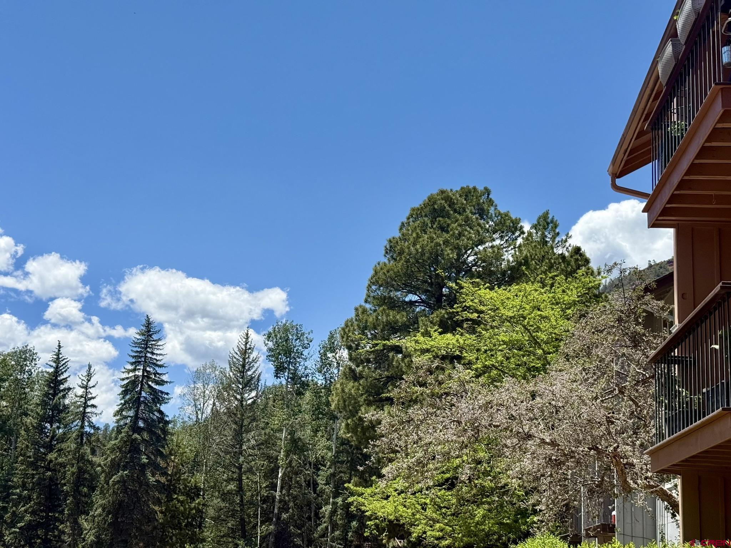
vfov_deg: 30.3
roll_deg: -3.3
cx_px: 366
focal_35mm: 48
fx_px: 1014
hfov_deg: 39.7
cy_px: 274
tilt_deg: +15.0
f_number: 1.78
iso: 80
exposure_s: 1/6024
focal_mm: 6.76
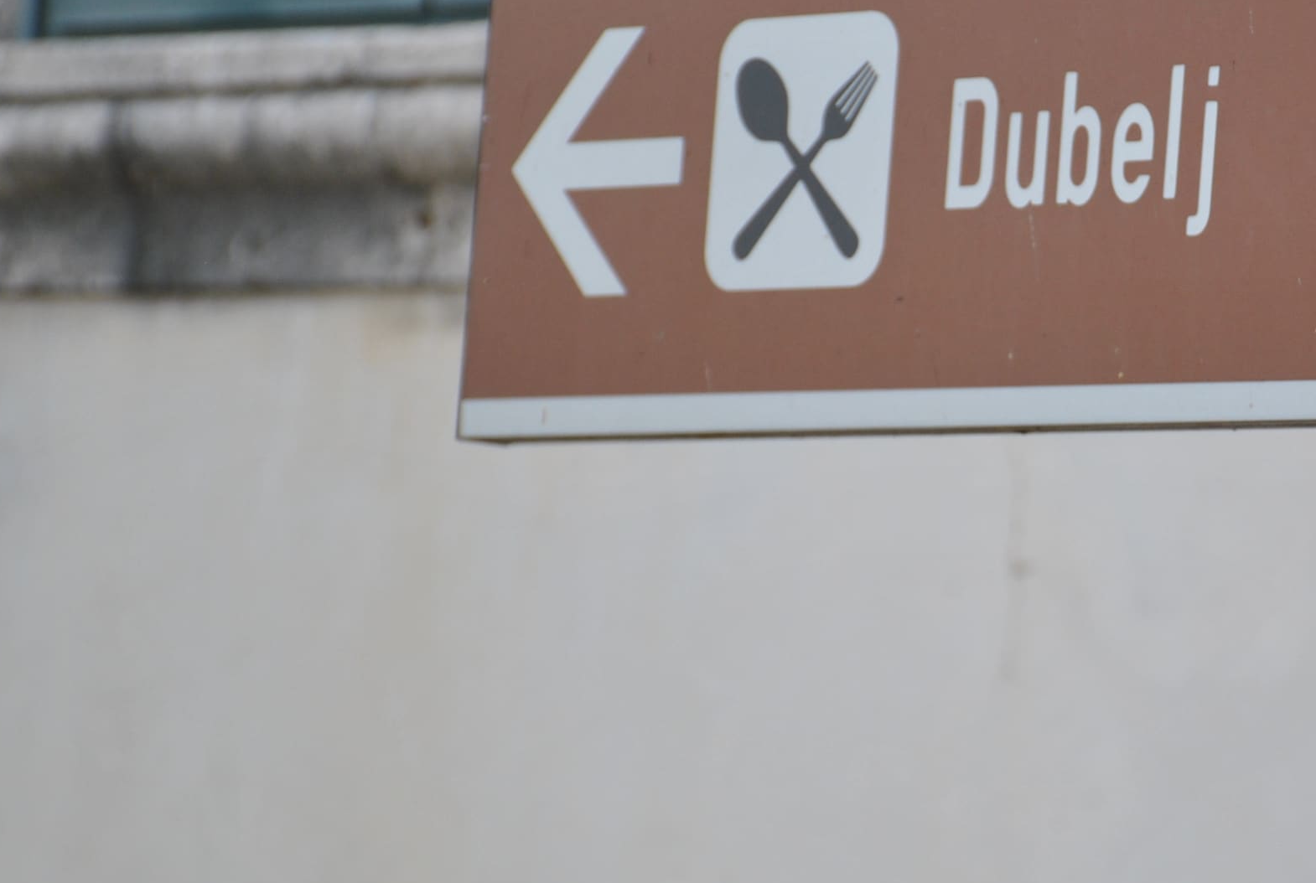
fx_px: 9121
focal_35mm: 249
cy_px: 395
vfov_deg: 5.5
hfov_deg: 8.2
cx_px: 1095
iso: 200
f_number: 5.3
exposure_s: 1/320
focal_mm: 90
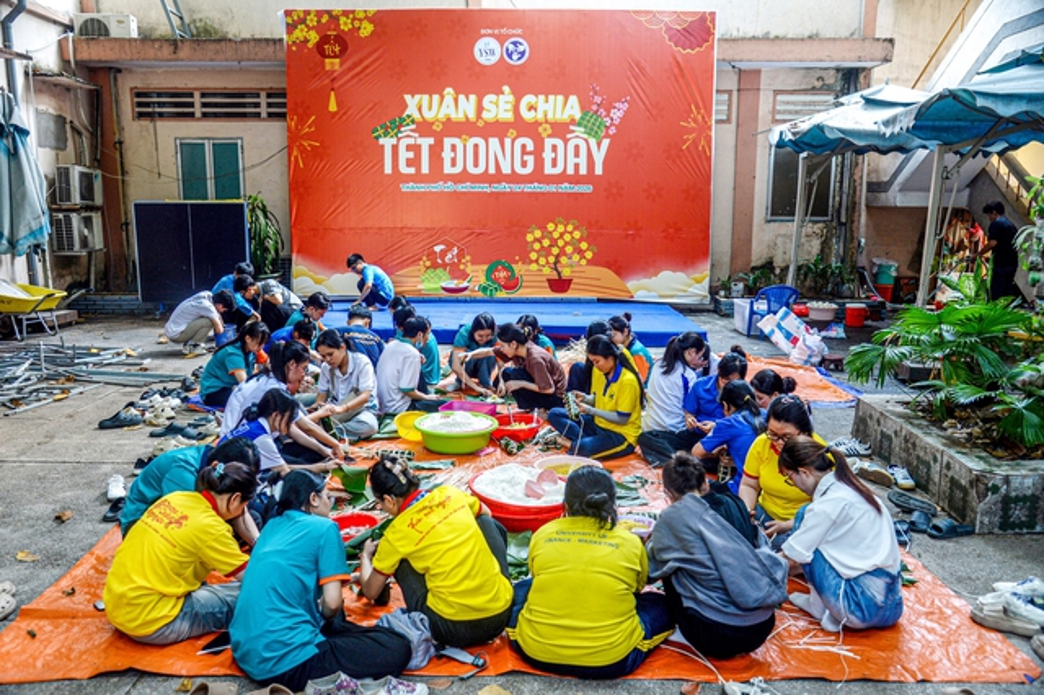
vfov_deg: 43.6
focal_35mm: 30
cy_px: 348
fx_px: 870
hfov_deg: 62.0
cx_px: 522
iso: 800
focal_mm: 30
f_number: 5
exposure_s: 1/125
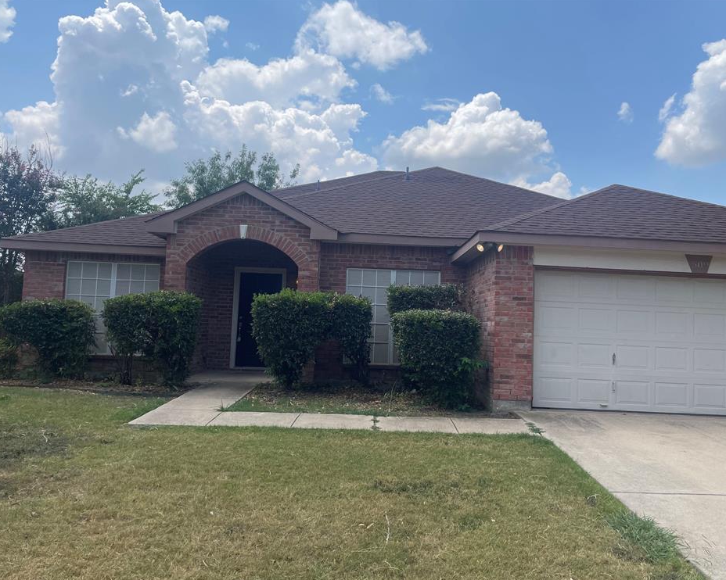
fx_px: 602
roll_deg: -0.9
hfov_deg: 62.2
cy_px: 295
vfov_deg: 51.5
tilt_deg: +3.8
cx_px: 383
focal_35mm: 28
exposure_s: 1/5291
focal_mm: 4.2
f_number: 1.6
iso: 50
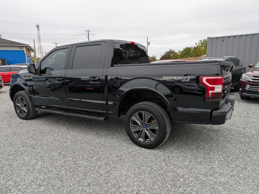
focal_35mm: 25
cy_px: 97
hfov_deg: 69.4
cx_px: 130
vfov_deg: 54.9
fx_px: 187
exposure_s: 1/269
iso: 45
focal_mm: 5.43
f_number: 1.89
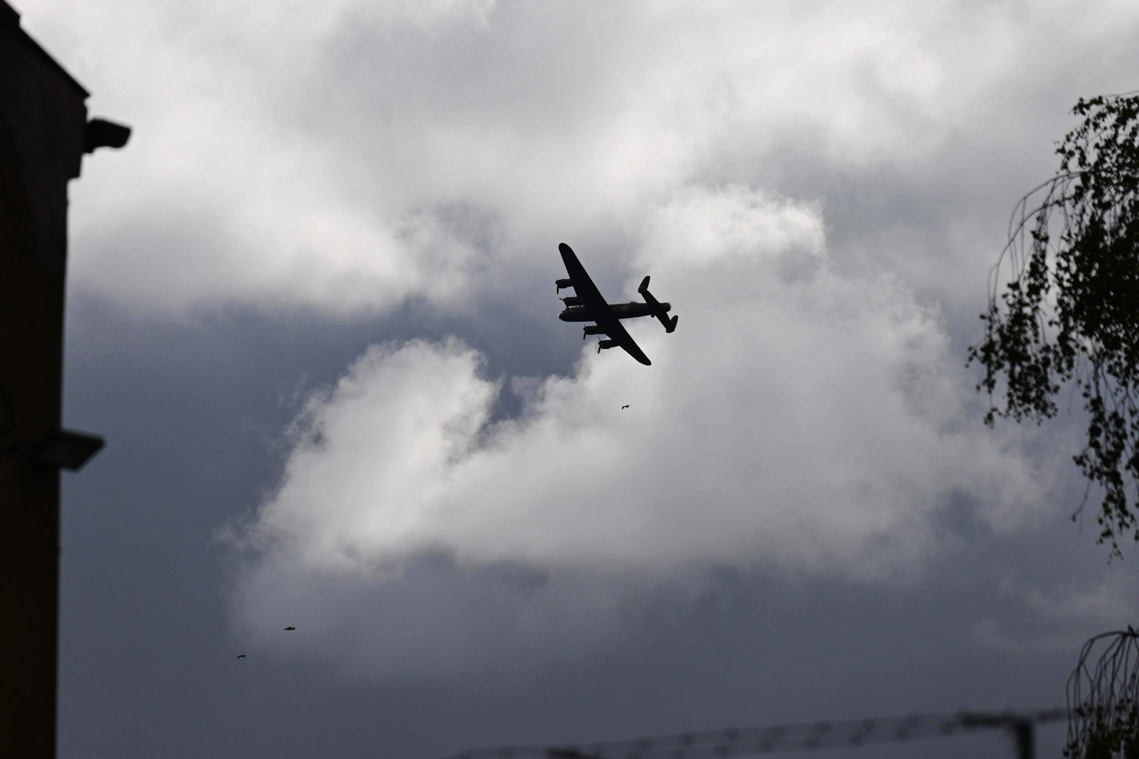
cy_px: 380
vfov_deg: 4.7
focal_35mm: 292
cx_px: 570
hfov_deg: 7.0
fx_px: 9254
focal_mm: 195
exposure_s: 1/4000
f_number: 8
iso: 500
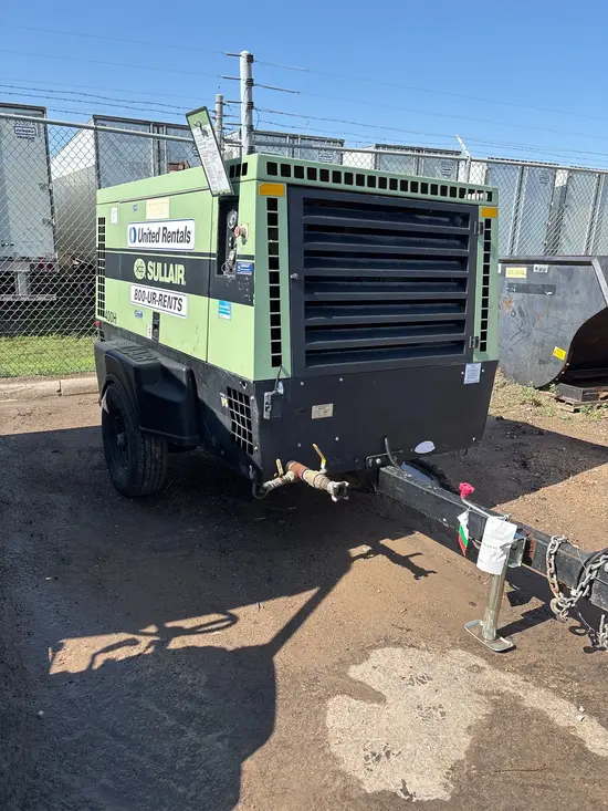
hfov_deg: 53.1
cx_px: 304
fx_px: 609
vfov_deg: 67.3
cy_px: 406
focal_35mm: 26
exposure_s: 1/2151
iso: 50
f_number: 1.6
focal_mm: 5.96
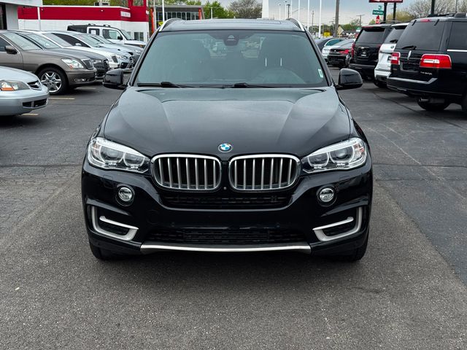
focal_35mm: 48
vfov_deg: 30.3
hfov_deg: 39.7
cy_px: 175
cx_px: 234
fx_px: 648
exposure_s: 1/1597
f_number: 1.78
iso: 64
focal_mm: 6.76
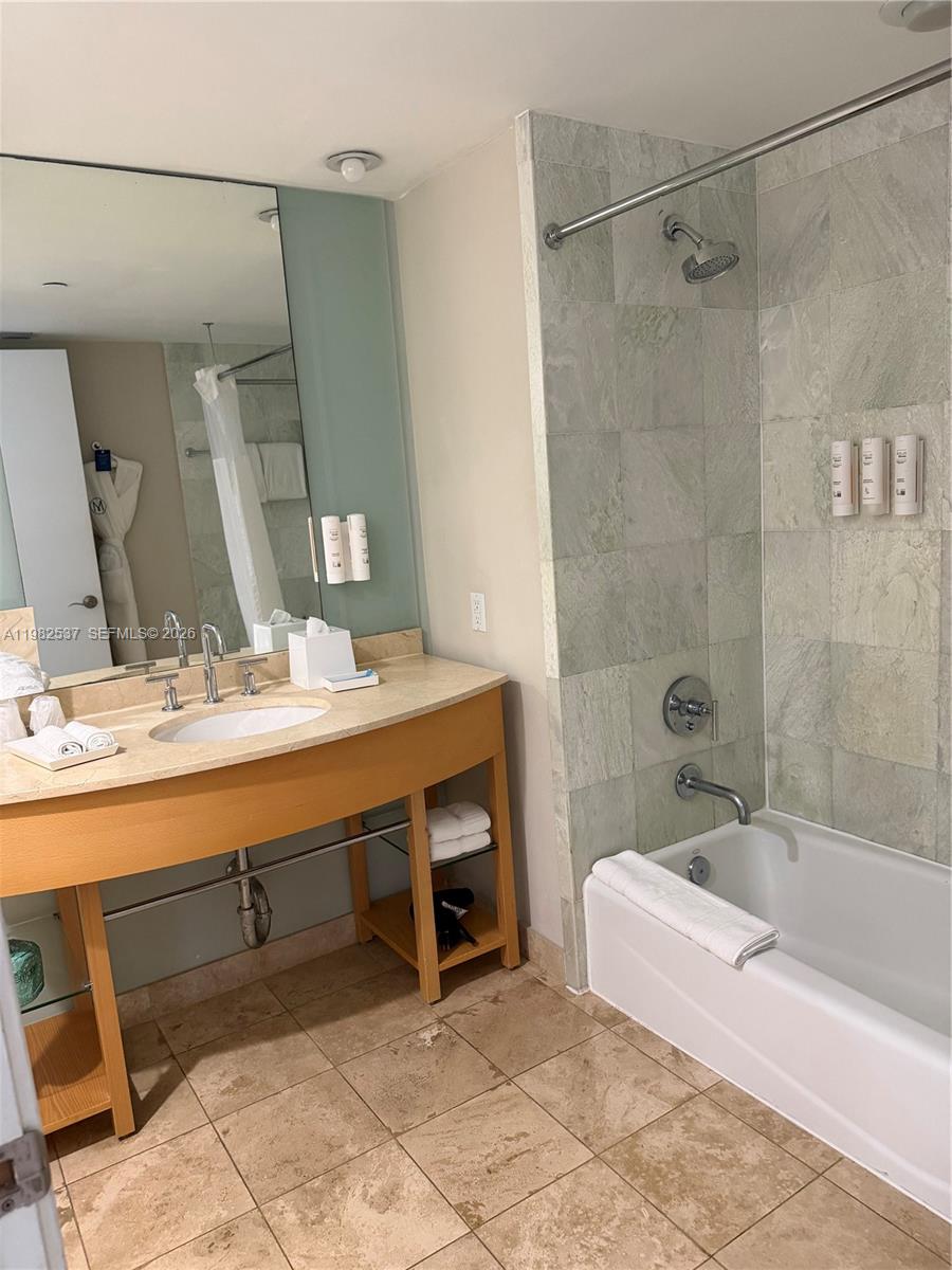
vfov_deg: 71.6
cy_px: 635
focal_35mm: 24
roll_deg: +4.0
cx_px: 476
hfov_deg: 56.8
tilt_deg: -10.9
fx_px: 880
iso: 400
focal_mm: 6.76
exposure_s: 1/60
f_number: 1.78
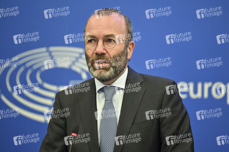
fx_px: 1208
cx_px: 114
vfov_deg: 7.2
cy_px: 76
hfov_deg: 10.8
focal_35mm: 190
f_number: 2.8
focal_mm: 190
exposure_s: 1/160
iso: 640
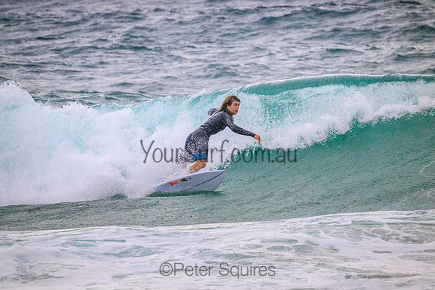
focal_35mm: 600
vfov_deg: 2.3
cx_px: 218
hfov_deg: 3.4
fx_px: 7251
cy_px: 145
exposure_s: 1/2000
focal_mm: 600
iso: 8000
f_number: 11
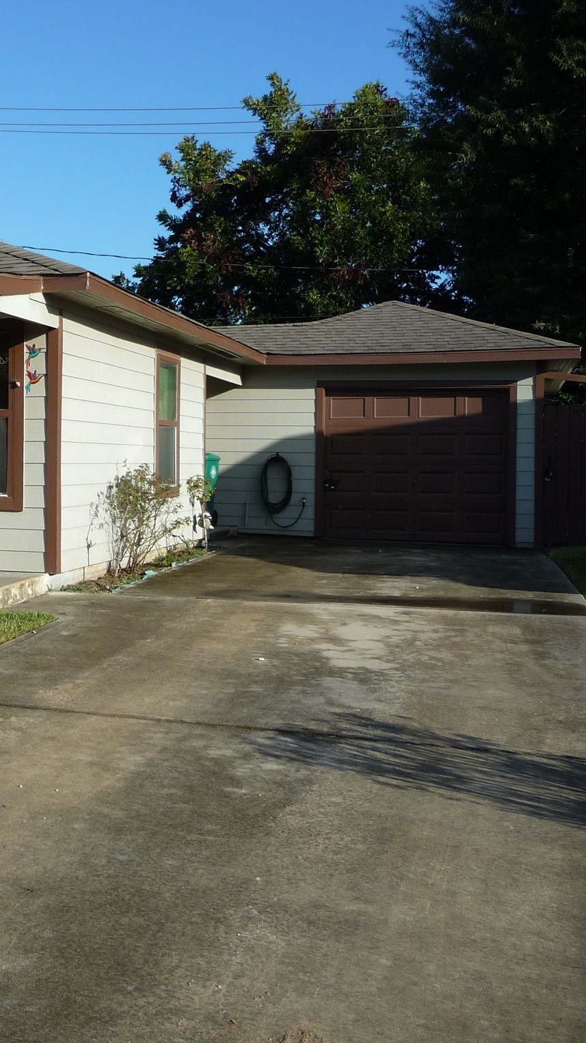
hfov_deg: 26.7
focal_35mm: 41
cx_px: -61
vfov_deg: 49.4
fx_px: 1133
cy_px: 519
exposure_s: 1/800
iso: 100
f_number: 3.3
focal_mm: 4.7
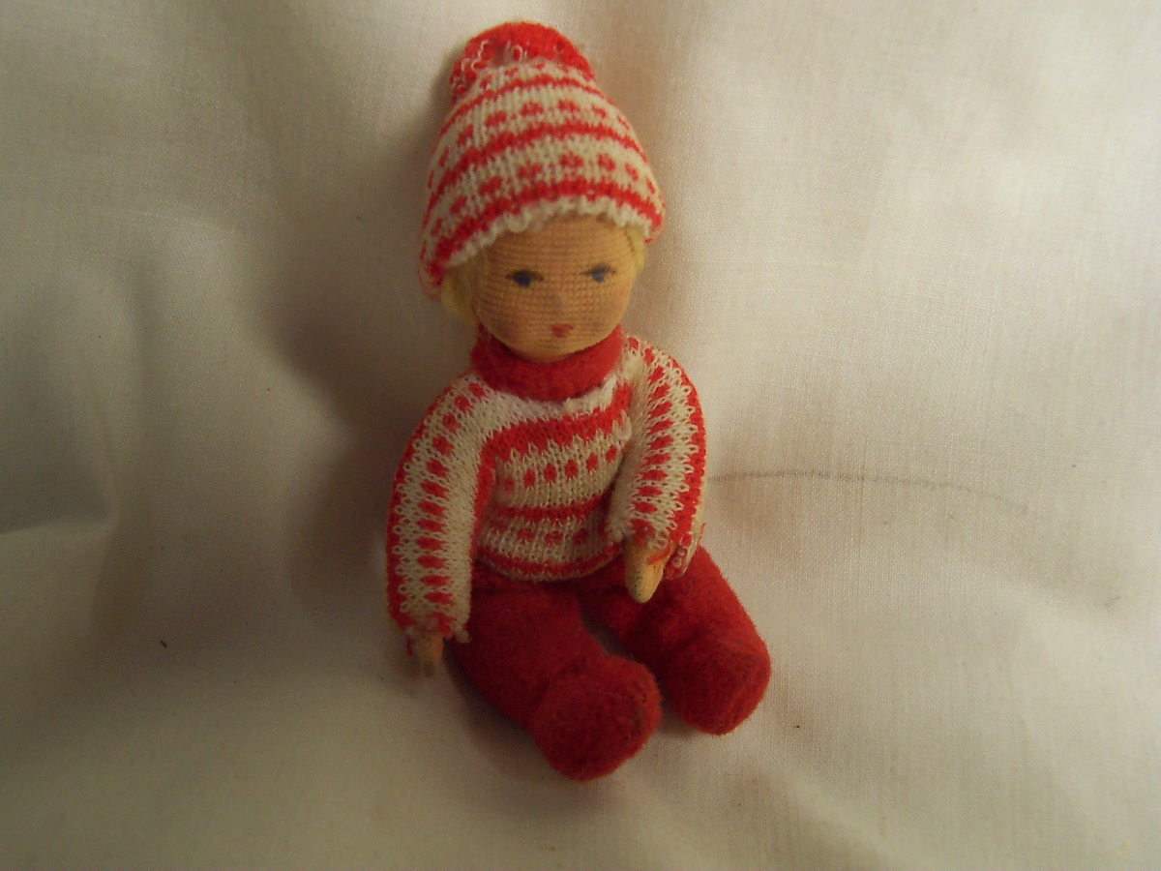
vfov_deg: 38.7
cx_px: 580
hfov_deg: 50.1
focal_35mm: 37
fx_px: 1241
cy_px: 436
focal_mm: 5.6
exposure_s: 1/125
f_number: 2.8
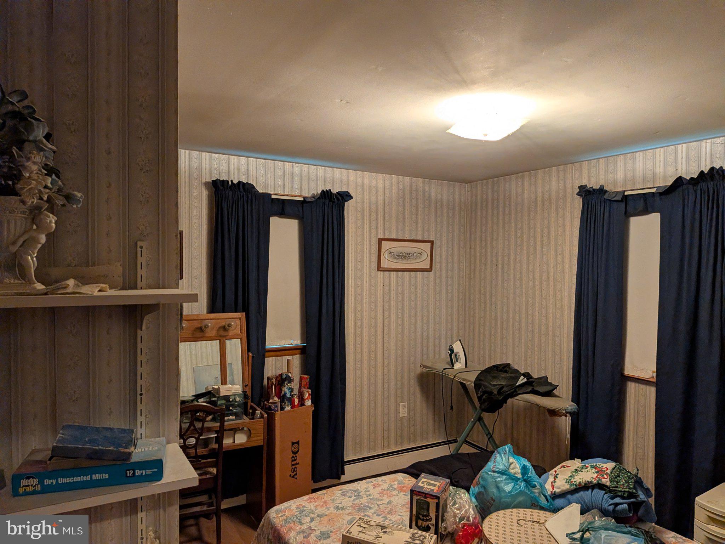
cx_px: 362
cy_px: 272
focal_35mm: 24
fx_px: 503
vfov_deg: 56.8
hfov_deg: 71.6
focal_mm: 4.53
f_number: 1.7
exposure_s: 1/120
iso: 397
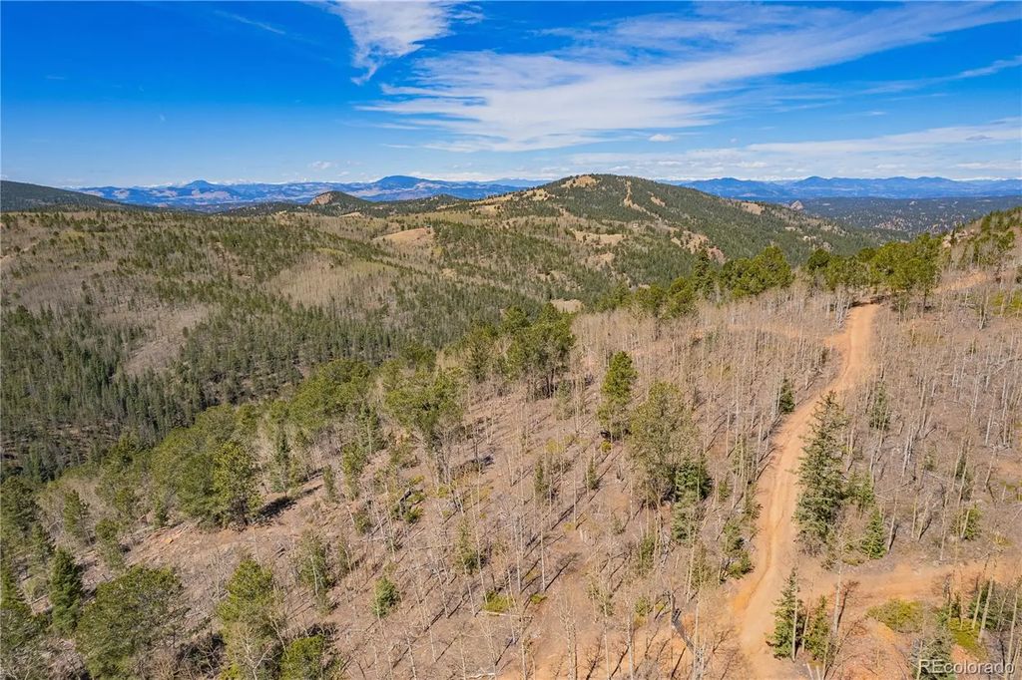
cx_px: 511
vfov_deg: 57.2
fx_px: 624
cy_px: 340
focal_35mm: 22
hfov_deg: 78.6
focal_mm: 8.38
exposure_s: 1/5000
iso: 130
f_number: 2.8
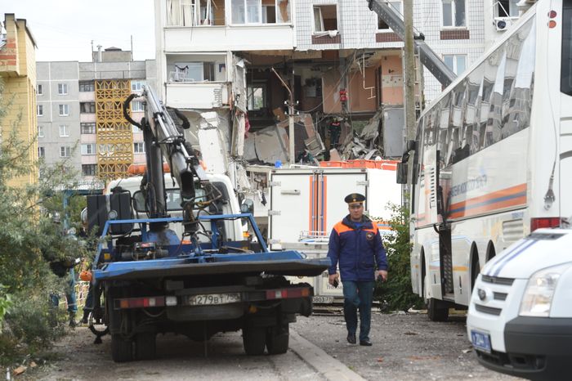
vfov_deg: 13.0
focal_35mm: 105
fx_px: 1667
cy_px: 190
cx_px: 286
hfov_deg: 19.5
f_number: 5.6
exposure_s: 1/1000
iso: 640
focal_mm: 105
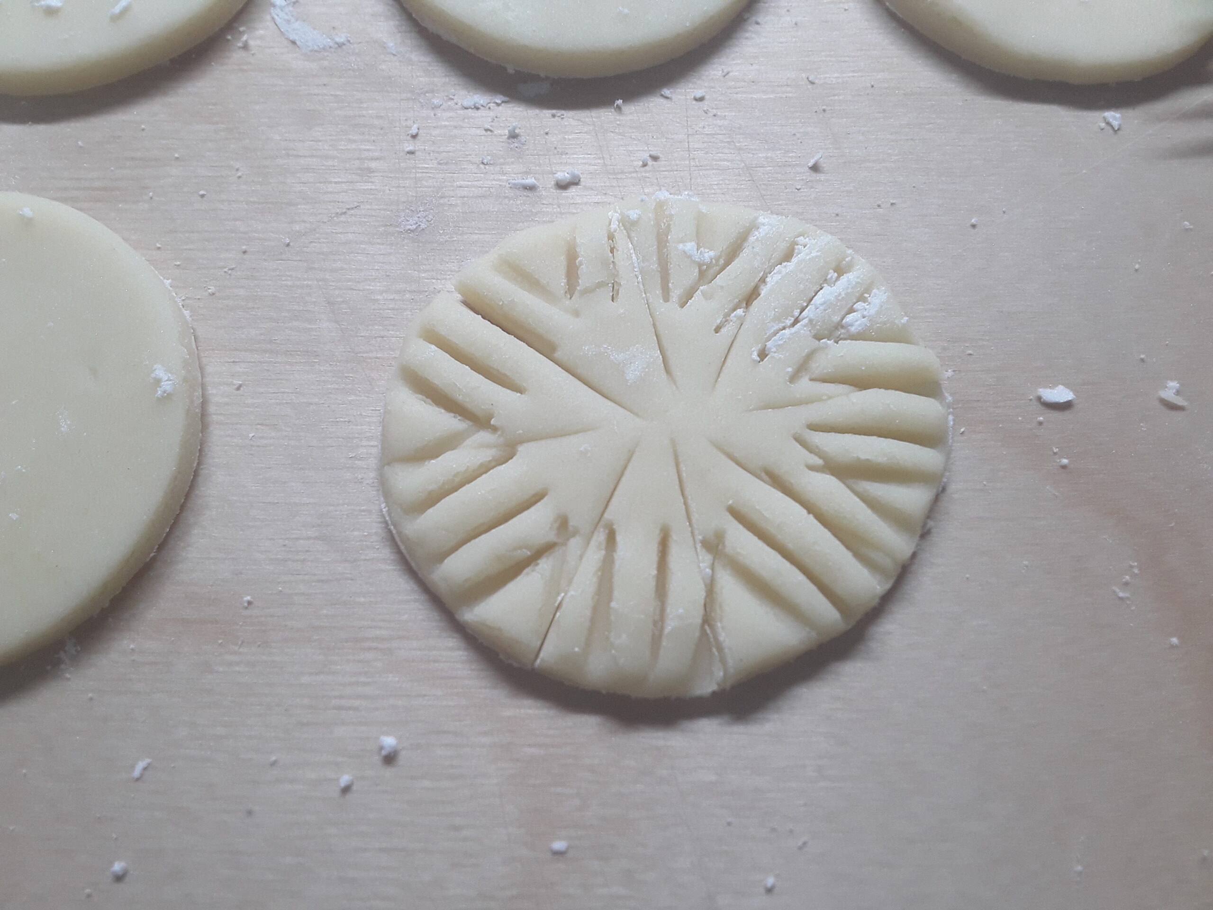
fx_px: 946
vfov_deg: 51.4
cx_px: 606
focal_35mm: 27
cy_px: 455
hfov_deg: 65.3
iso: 40
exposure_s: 1/30
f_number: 1.9
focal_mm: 2.91
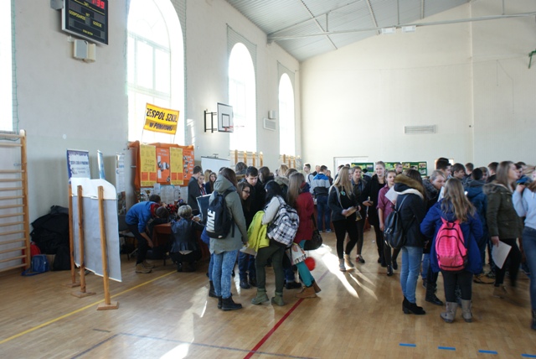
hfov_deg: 61.9
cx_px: 268
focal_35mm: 30
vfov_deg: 43.7
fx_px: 447
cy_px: 180
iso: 400
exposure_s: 1/25
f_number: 5.6
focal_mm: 20
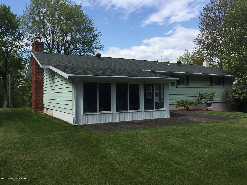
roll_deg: +0.3
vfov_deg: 48.2
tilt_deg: +2.1
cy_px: 92
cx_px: 124
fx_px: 207
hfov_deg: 61.7
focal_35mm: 29
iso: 32
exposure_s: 1/1522
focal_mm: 4.15
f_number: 2.2
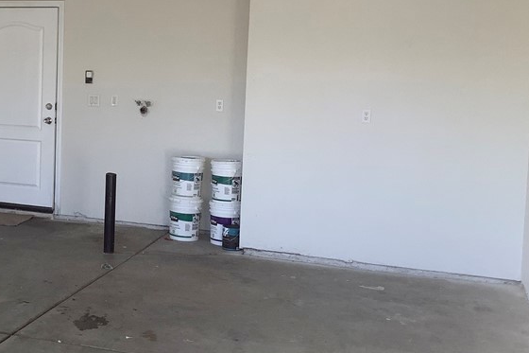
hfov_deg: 32.7
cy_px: 118
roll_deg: -0.3
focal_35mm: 59
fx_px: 867
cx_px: 82
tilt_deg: -5.3
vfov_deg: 22.9
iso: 25
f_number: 2.4
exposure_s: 1/192
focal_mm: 3.3
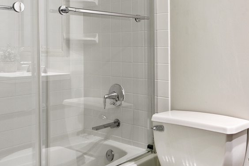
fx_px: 298
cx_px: 181
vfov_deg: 31.1
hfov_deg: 44.2
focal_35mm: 43
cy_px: 65
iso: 100
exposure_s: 1/1.67
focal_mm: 15
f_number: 8
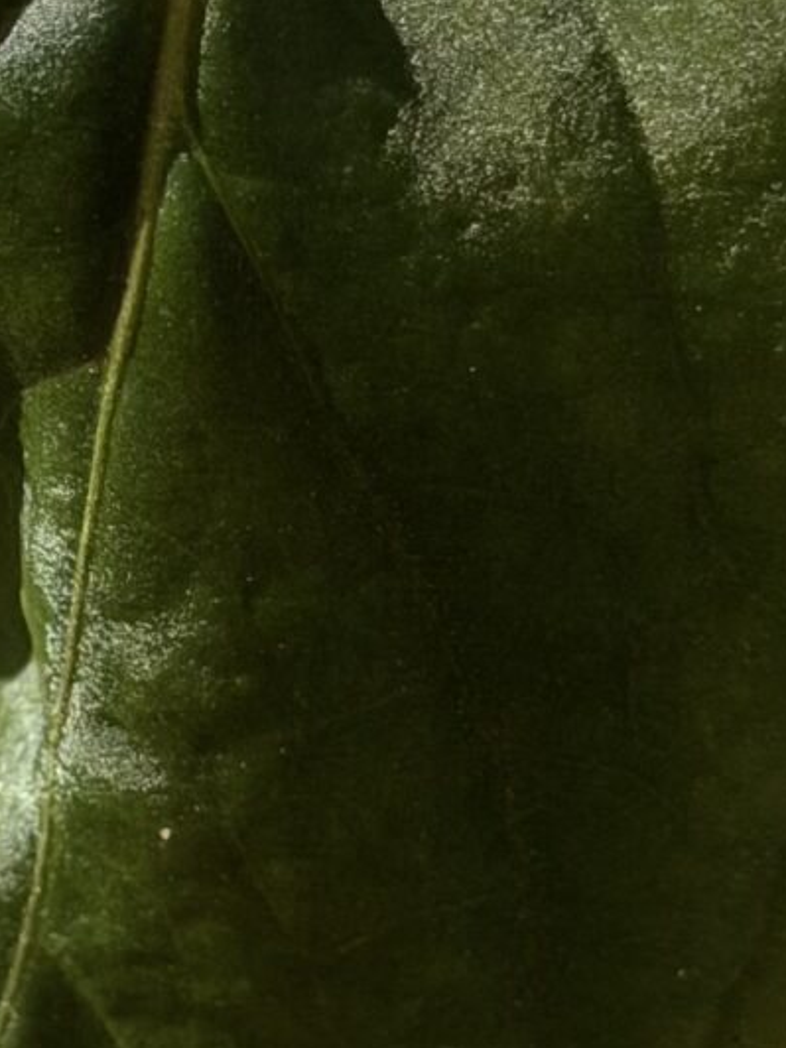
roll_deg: -11.7
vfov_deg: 8.6
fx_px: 6994
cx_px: 230
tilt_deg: -30.5
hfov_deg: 6.4
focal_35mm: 231
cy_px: 272
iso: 64
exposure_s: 1/3378
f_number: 1.78
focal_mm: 6.76
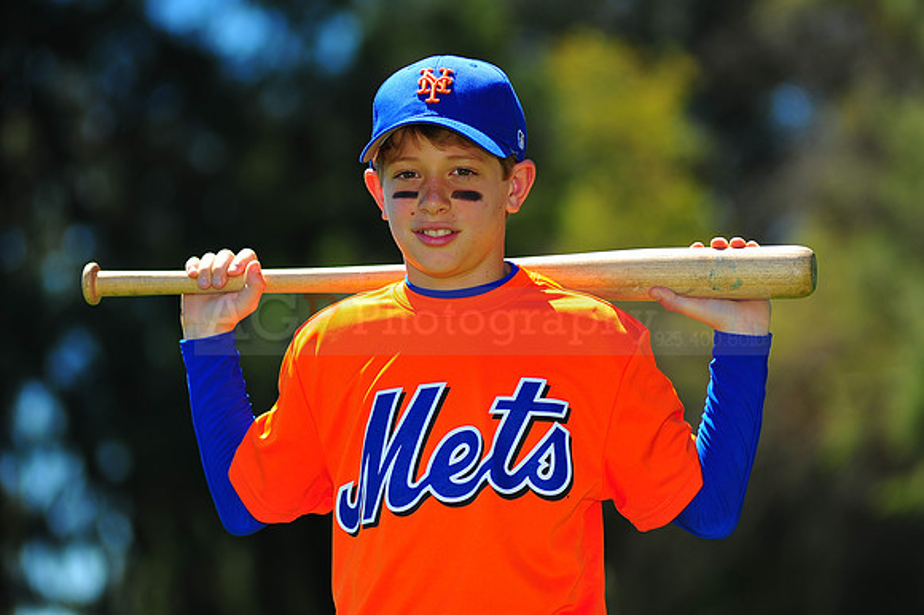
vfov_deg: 7.6
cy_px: 308
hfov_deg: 11.4
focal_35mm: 180
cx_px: 462
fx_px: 4617
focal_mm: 180
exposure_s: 1/1250
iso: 200
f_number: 4
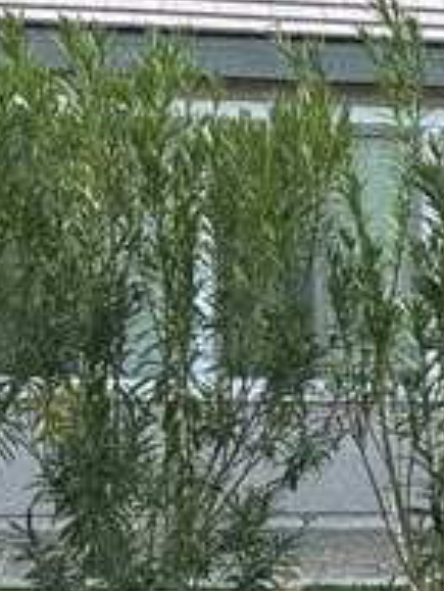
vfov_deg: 14.2
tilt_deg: -6.3
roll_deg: -2.0
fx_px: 2357
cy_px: 459
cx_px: 766
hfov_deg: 10.2
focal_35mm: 138
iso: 50
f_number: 1.6
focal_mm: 5.96
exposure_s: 1/406
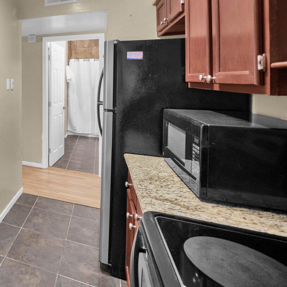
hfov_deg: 51.3
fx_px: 216
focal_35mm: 23
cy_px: 89
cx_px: -10
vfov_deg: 64.9
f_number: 4
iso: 800
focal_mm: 12
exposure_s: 1/13
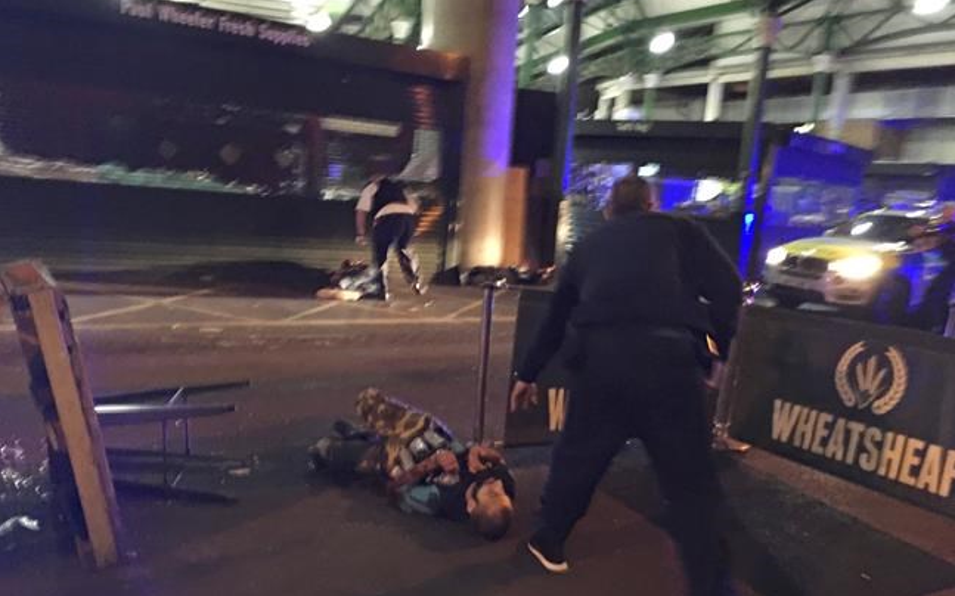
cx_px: 478
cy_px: 328
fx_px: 807
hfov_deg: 61.2
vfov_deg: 40.5
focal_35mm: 31
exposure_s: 1/17
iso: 640
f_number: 2.2
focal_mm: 4.15
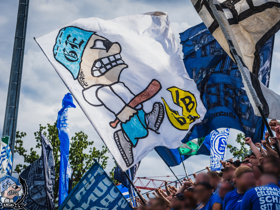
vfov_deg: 18.0
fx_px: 663
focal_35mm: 82
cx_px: 146
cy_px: 105
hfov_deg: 23.8
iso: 160
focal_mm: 50
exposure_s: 1/1000
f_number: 2.8
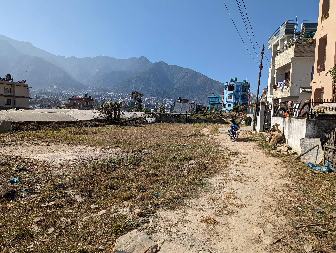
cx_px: 168
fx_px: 233
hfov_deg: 71.5
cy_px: 126
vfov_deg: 56.9
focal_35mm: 24
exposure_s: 1/2463
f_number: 1.85
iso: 41
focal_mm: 6.81
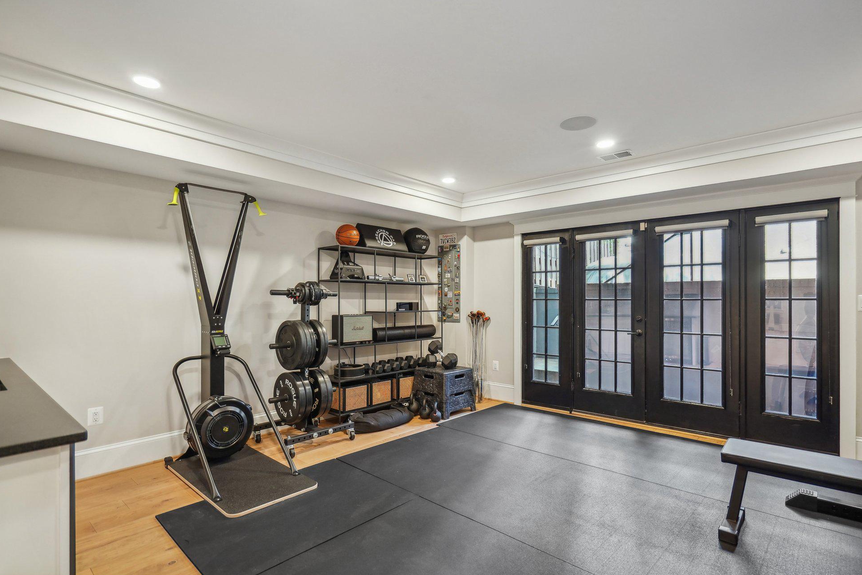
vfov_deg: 70.4
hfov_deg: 93.3
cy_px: 304
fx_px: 407
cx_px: 441
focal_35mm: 17
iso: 500
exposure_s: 1/10
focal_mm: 16
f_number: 4
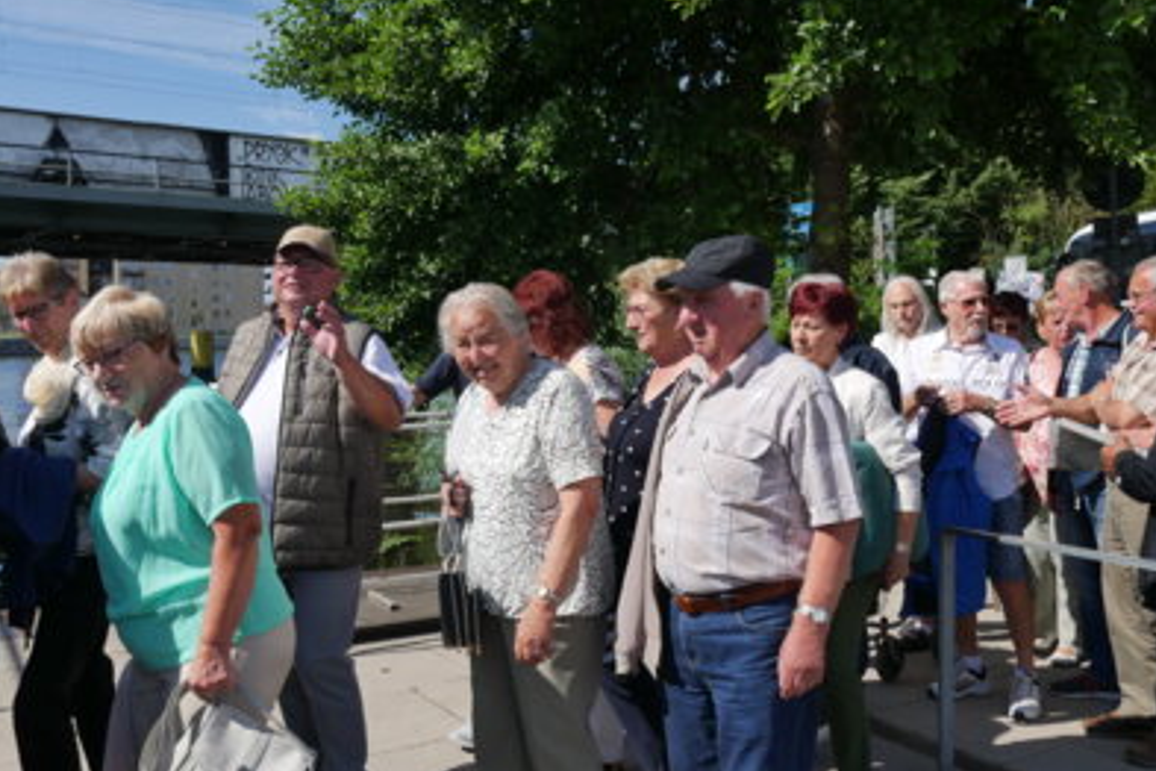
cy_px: 347
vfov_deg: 36.8
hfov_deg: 53.1
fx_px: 1156
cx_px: 579
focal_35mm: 36
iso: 200
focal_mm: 17
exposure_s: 1/500
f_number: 9
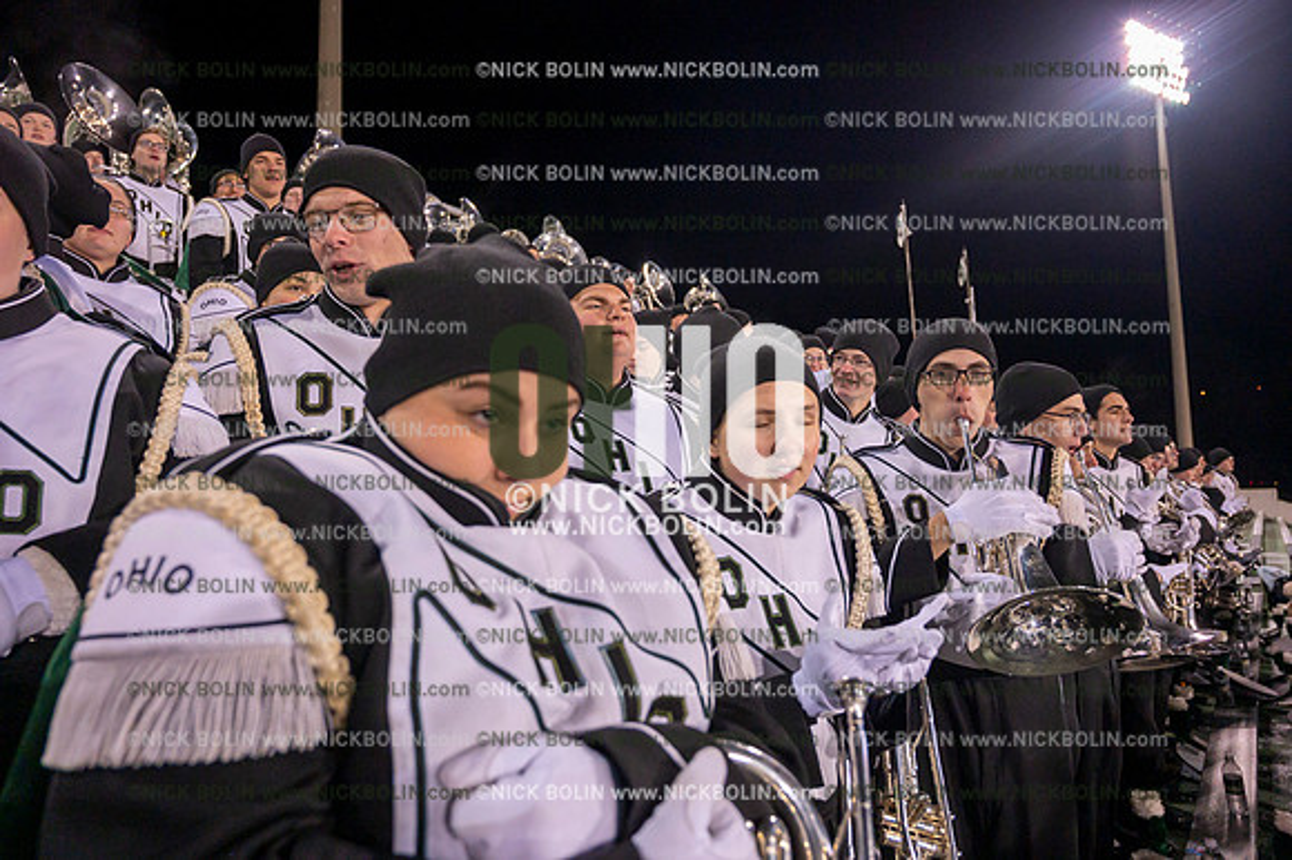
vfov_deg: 53.1
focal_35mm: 24
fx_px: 861
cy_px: 430
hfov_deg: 73.8
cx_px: 646
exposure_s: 1/640
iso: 5000
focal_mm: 24
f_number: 4.5
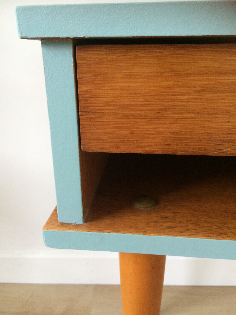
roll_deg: +2.6
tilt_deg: -19.9
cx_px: 118
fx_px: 264
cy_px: 158
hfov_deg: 48.2
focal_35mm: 29
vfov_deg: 61.7
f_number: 2.2
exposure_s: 1/33
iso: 320
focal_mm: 4.15
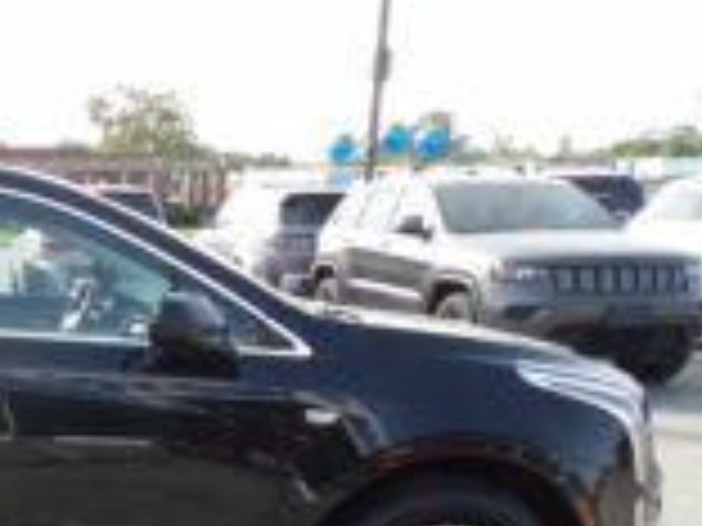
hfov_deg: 31.7
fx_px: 1095
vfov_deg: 25.3
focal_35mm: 54
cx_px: -58
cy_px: 564
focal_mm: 4.3
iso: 100
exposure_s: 1/324
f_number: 3.2
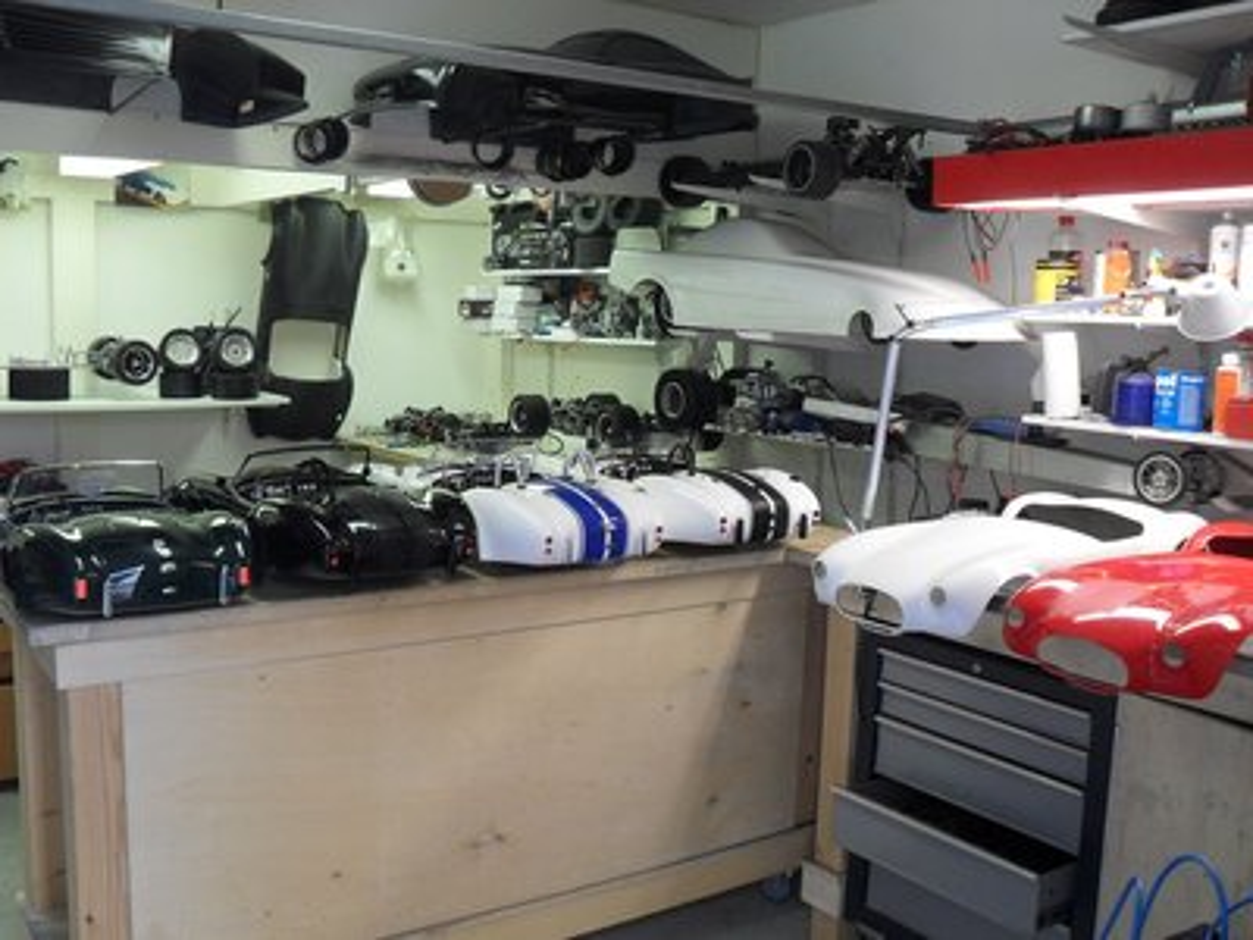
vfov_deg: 40.7
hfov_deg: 52.6
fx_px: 1267
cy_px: 470
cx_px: 626
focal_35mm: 35
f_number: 2.8
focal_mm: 6.2
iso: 100
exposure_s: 1/30
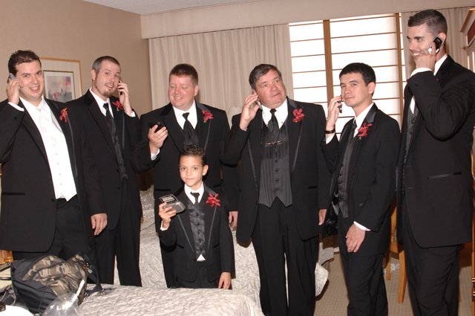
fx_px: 553
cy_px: 158
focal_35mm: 42
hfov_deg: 46.5
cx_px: 238
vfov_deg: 31.8
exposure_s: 1/60
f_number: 5.6
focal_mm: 28
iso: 400
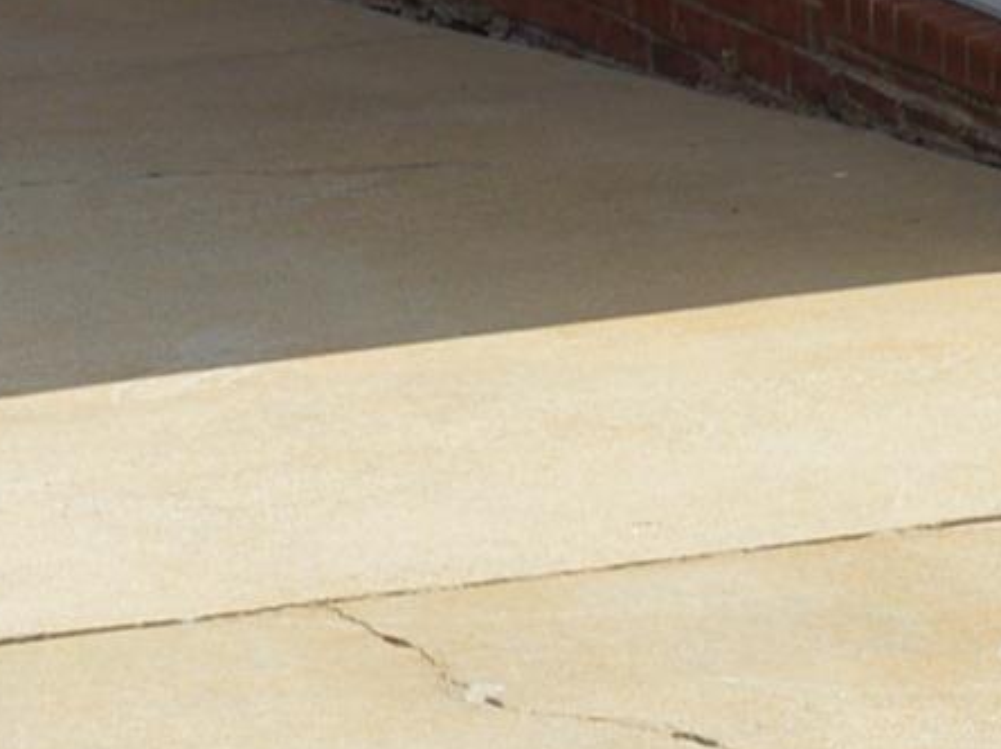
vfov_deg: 4.8
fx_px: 8733
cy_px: -1224
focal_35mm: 302
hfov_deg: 6.4
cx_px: 1874
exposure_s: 1/200
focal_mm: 31
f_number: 11
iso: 100
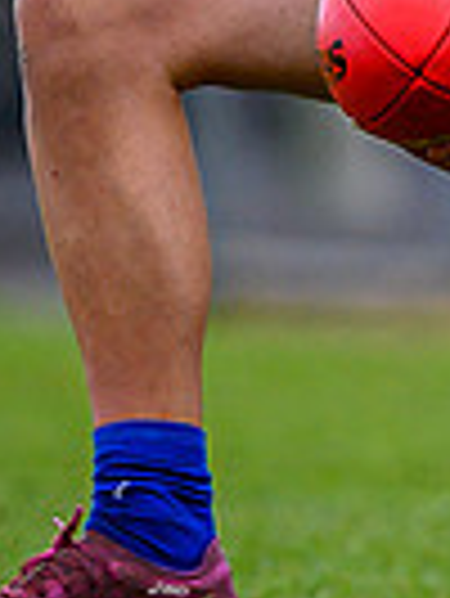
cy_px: 47
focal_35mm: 3790
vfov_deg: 0.5
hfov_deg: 0.4
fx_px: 65587
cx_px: 488
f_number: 4
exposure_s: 1/1600
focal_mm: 500
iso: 560
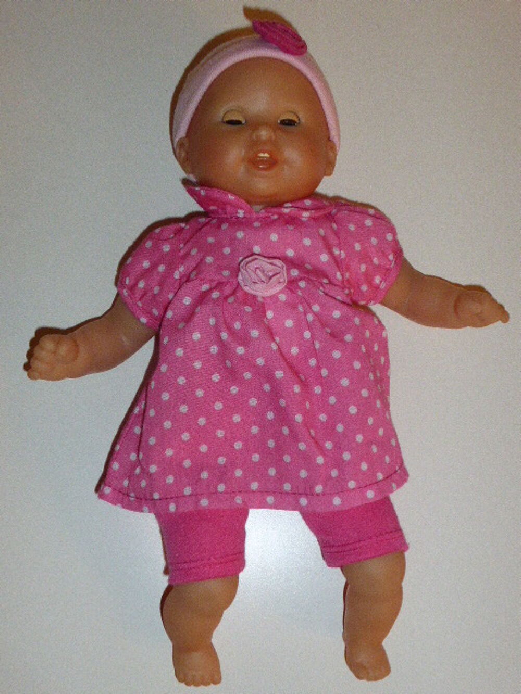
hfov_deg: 31.5
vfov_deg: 41.2
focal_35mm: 46
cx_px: 260
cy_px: 347
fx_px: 923
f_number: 4.1
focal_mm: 7.9
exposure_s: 1/60
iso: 640
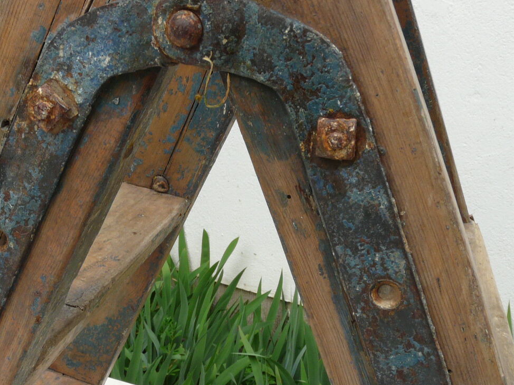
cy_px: 236
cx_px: 228
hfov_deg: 41.2
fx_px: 683
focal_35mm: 46
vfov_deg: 31.4
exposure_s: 1/50
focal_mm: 4.6
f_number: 5
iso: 100
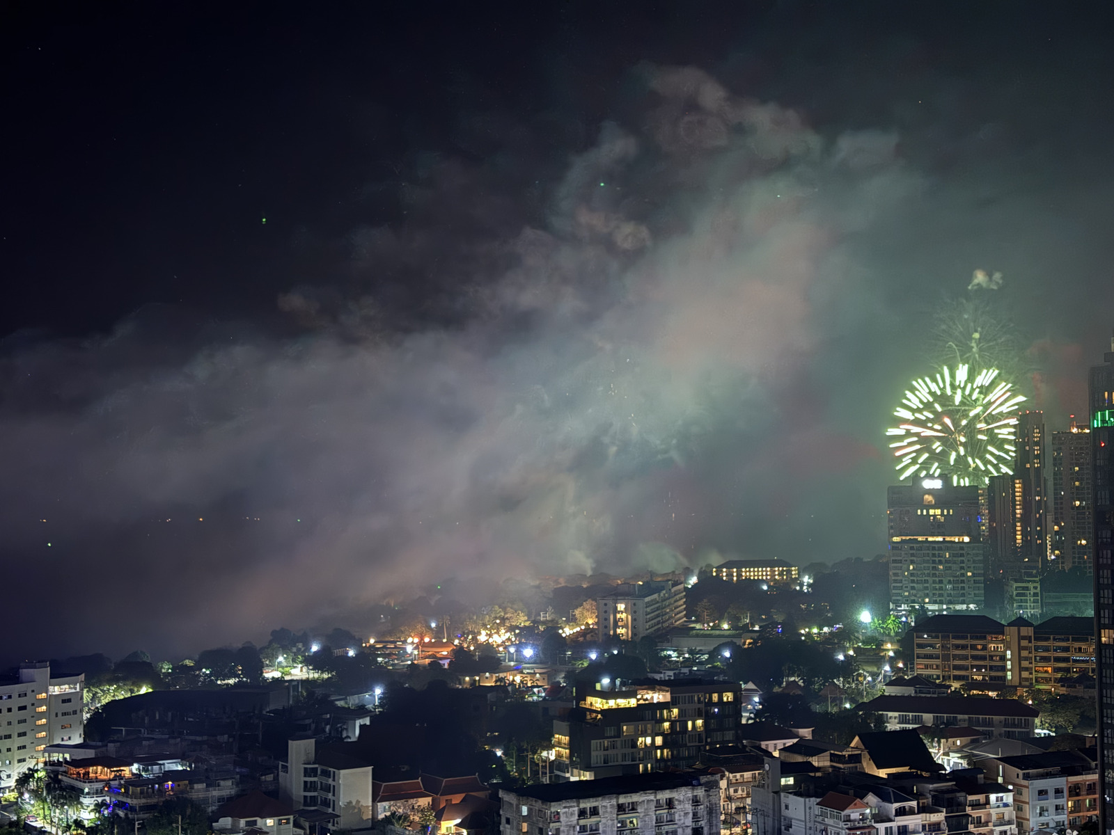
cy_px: 418
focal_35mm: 52
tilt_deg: +3.6
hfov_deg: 36.8
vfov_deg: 28.0
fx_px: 1673
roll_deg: +0.8
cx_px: 557
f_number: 1.6
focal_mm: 5.96
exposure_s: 1/2
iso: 250
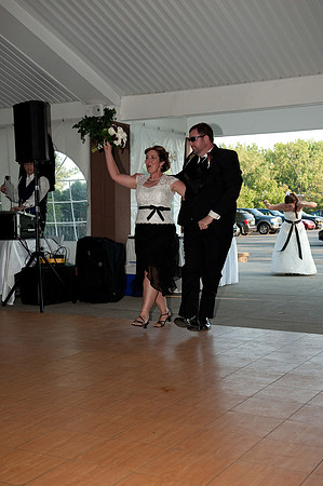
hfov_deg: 25.9
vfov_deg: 38.2
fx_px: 701
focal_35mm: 52
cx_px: 162
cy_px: 243
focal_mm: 52
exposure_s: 1/1000
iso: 1250
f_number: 5.6
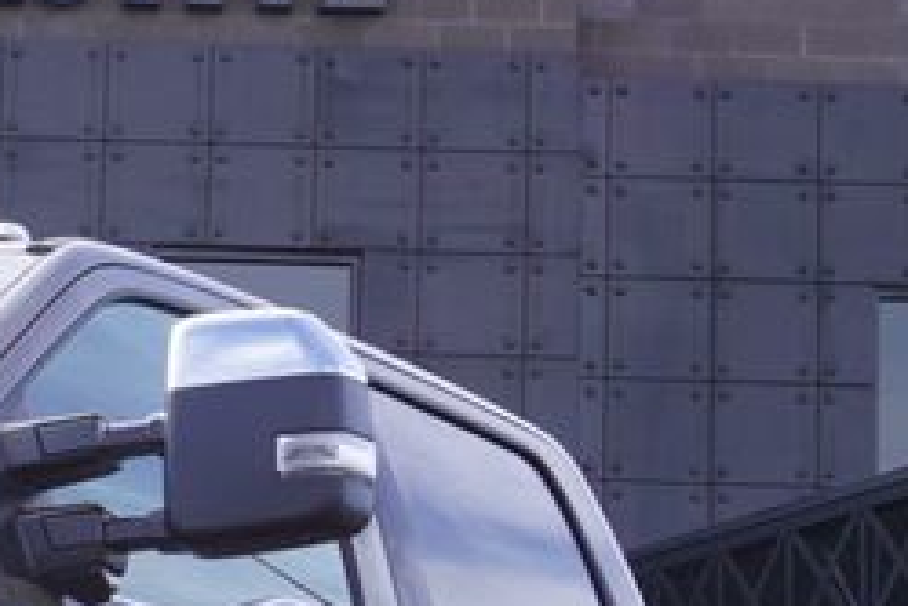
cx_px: -332
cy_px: 785
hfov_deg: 13.3
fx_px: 3733
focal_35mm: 148
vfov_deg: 9.1
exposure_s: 1/100
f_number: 8
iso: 100
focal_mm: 24
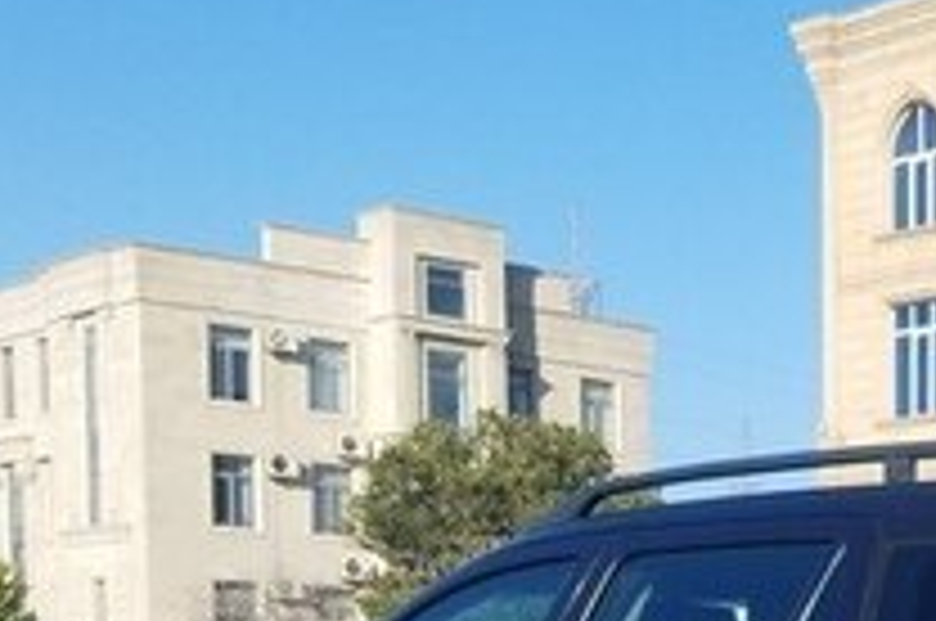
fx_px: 2233
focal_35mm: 86
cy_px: 902
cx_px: 1179
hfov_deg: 21.6
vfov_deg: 14.8
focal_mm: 4.2
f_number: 1.7
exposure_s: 1/2408
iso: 50
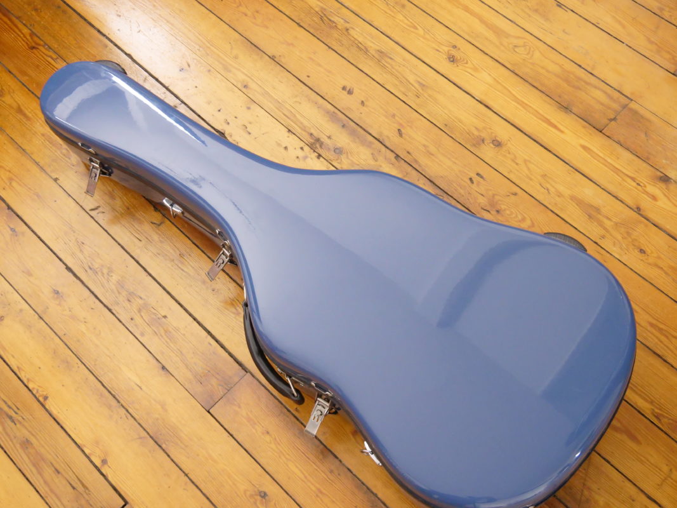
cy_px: 254
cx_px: 338
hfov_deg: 43.0
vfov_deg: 32.9
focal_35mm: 44
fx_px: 860
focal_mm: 22
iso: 3200
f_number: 4.5
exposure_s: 1/50
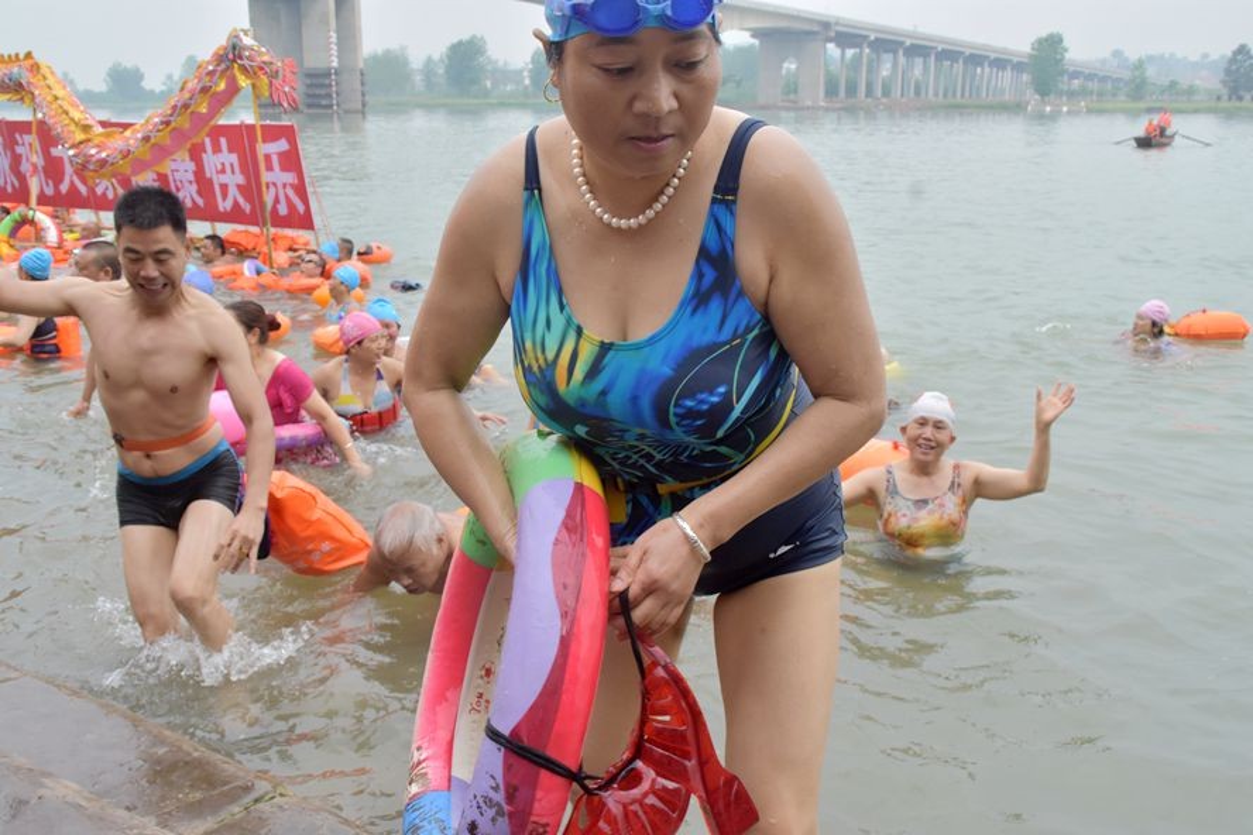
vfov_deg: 40.0
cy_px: 418
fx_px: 1148
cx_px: 626
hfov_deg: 57.2
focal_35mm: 33
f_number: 10
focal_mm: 22
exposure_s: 1/400
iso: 800
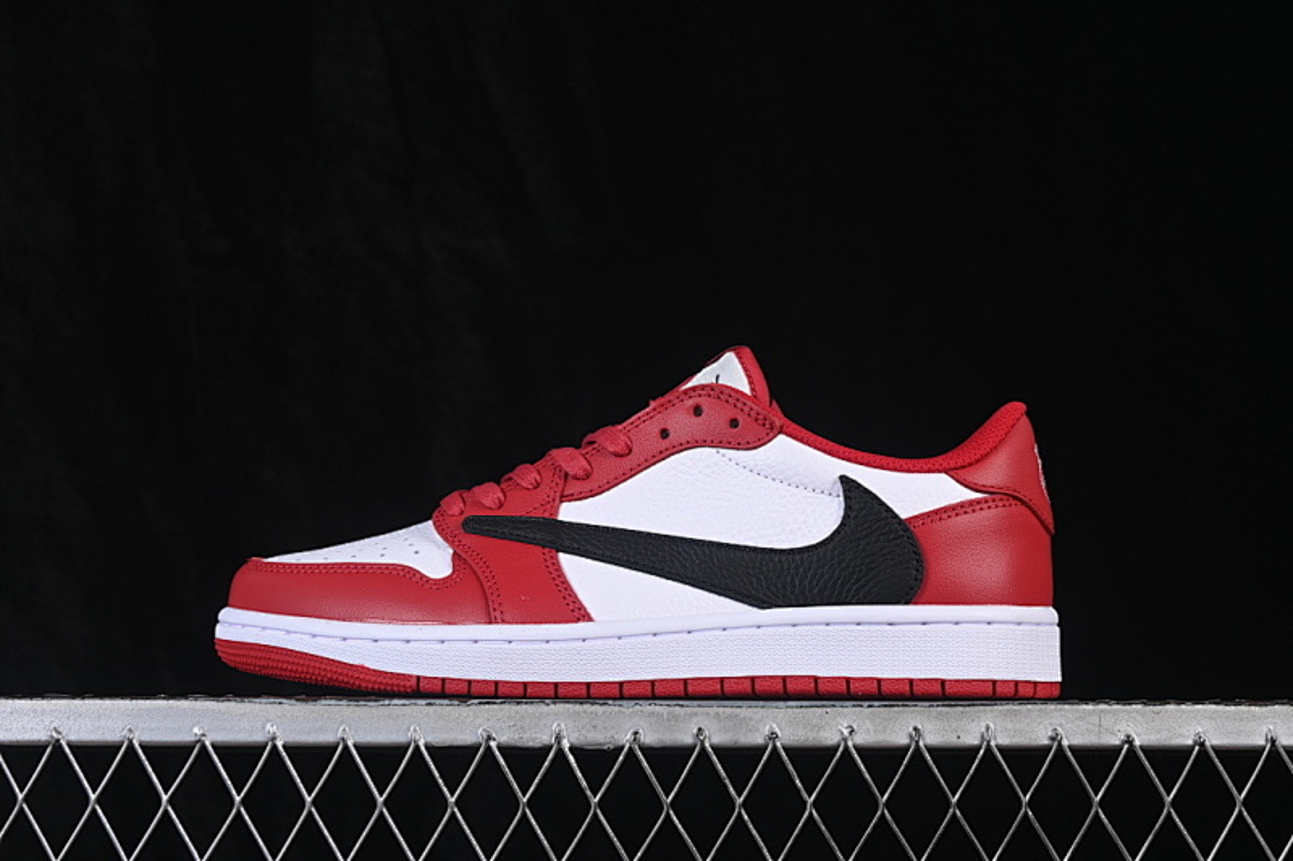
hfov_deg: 27.0
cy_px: 430
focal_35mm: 75
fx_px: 2693
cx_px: 646
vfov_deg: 18.2
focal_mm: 50
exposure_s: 1/80
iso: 160
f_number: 8
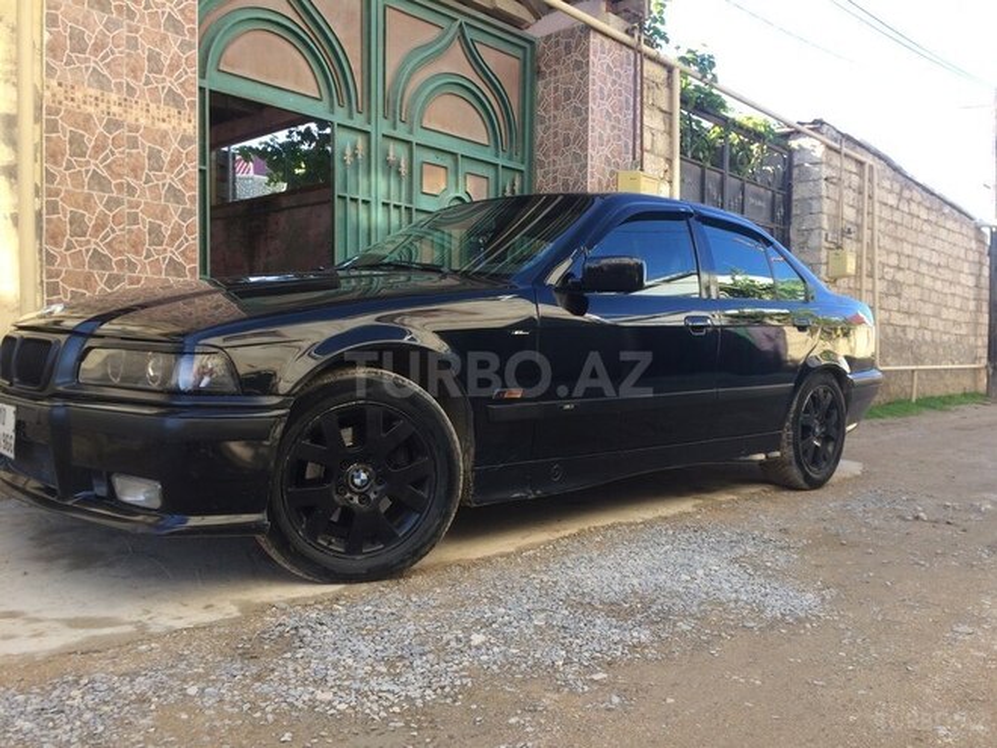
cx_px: 498
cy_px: 374
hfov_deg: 61.7
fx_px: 835
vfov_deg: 48.2
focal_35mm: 29
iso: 32
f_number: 2.2
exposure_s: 1/221
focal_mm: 4.15
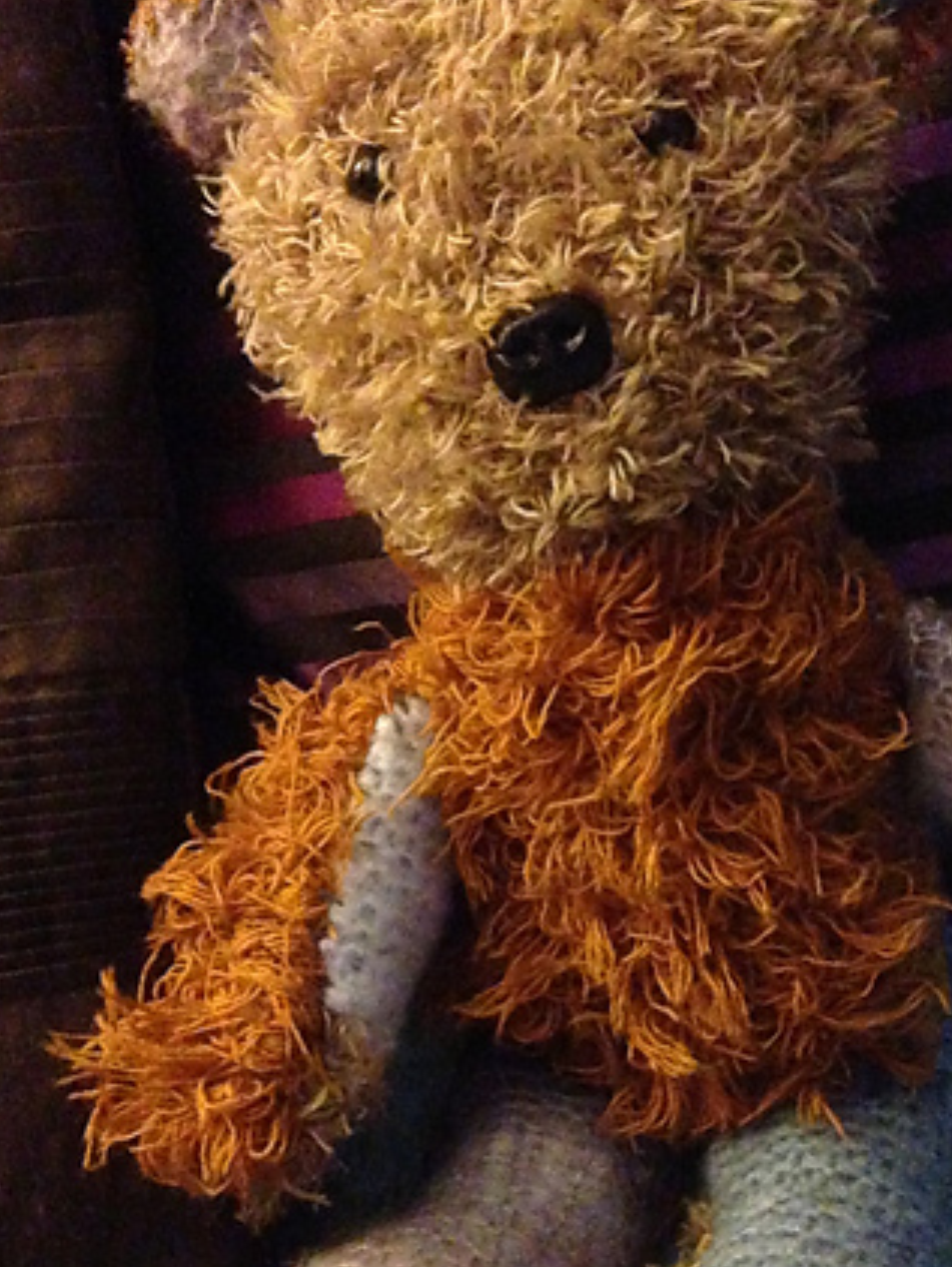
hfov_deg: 14.8
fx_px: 3663
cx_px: 652
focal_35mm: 100
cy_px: 760
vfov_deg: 19.6
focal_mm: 4.12
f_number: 2.4
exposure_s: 1/15
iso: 2000
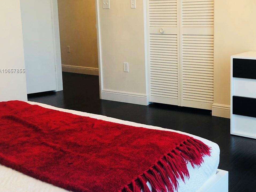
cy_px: 71
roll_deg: +0.4
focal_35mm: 47
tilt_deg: -8.4
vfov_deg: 30.7
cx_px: 197
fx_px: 348
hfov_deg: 39.2
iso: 40
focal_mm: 3.99
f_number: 1.8
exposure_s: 1/24
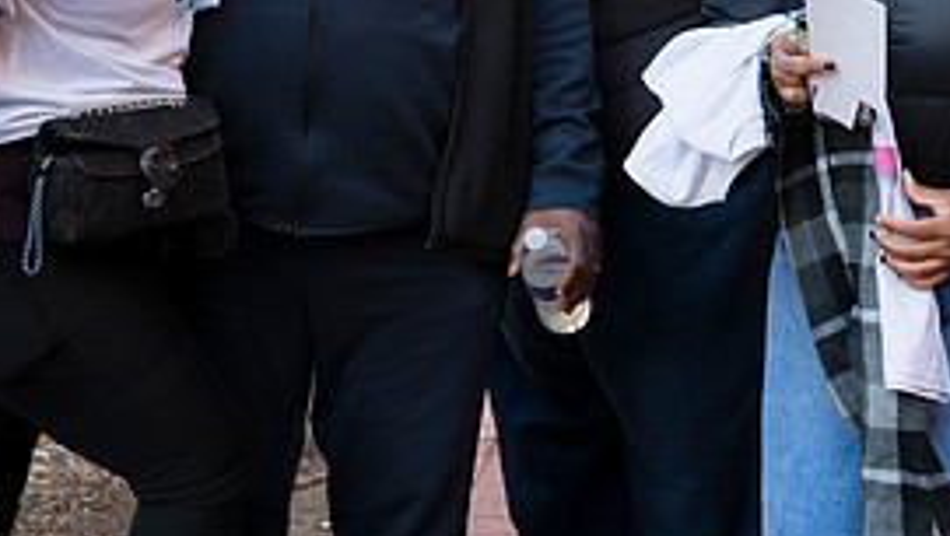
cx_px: 764
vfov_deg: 12.7
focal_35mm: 94
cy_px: -56
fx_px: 2370
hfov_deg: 22.4
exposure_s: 1/250
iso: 200
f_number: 4
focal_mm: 42
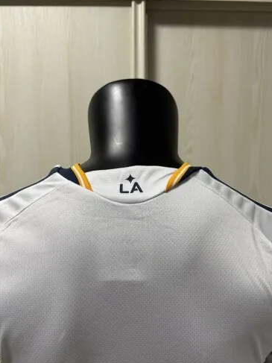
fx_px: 262
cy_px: 184
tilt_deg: -5.6
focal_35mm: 25
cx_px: 139
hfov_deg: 54.9
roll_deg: +0.3
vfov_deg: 69.4
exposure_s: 1/119
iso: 200
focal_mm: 6.76
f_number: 1.78
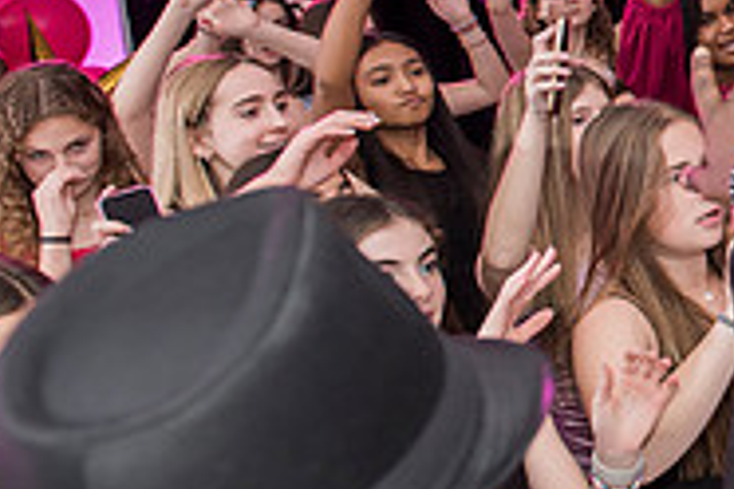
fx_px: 1529
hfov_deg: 22.4
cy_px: 45
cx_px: 1085
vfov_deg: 17.9
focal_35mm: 75
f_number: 4
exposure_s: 1/100
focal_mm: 24
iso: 1250
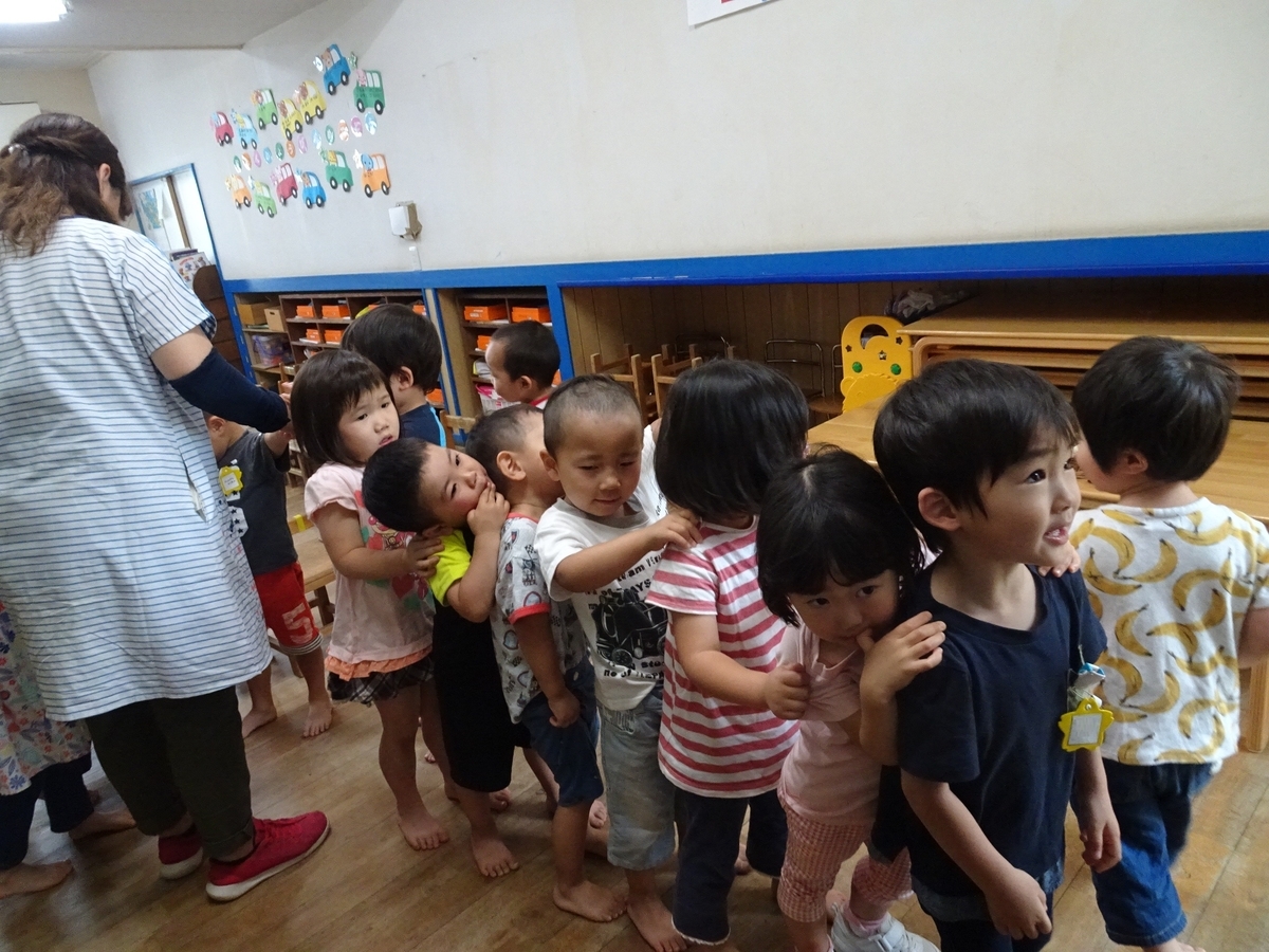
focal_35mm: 24
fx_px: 880
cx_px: 634
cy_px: 476
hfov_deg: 71.6
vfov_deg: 56.8
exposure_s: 1/100
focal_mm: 4.1
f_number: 3.5
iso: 800
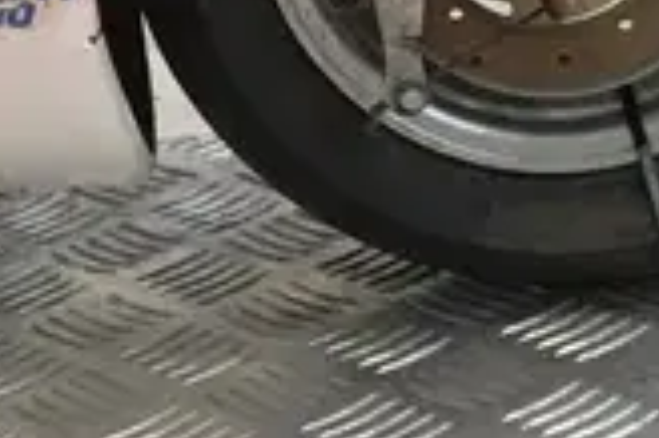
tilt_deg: -10.8
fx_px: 4041
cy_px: -595
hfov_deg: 9.1
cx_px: -237
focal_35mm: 221
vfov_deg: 6.0
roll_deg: -1.1
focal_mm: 4.15
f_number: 2.2
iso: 64
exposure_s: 1/33
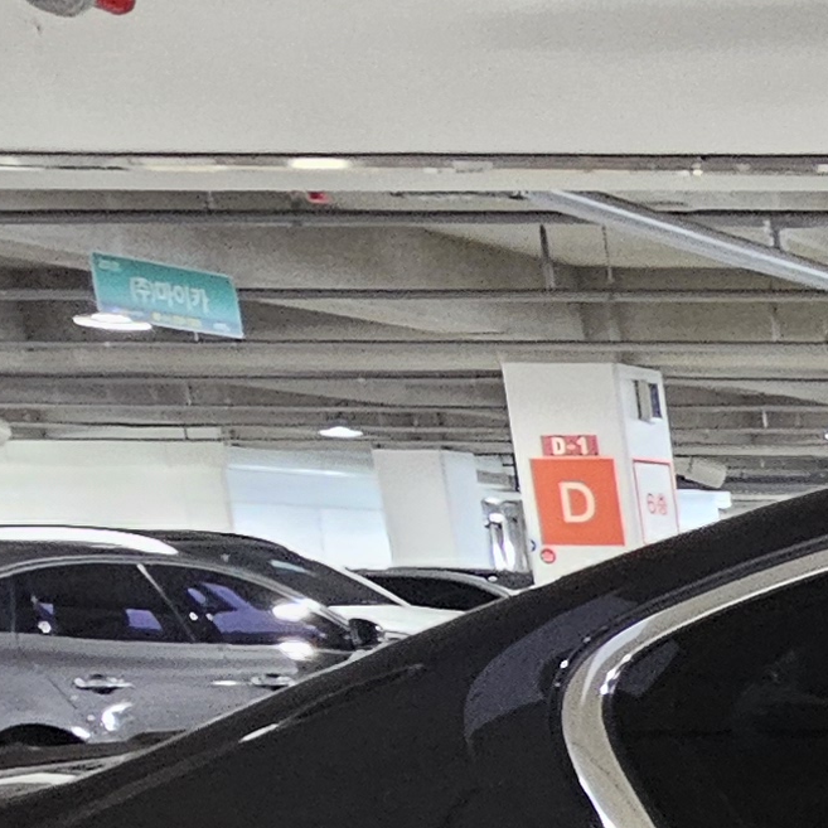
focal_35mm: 70
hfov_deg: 15.3
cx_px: 1941
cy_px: 1054
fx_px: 1894
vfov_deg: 22.3
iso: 500
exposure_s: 1/30
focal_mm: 2.2
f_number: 2.2
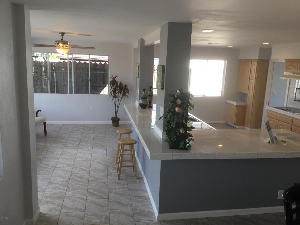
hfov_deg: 58.4
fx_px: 269
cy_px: 112
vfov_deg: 45.4
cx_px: 150
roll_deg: -3.0
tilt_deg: -11.3
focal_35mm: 31
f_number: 2.4
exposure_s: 1/120
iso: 40
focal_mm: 3.3
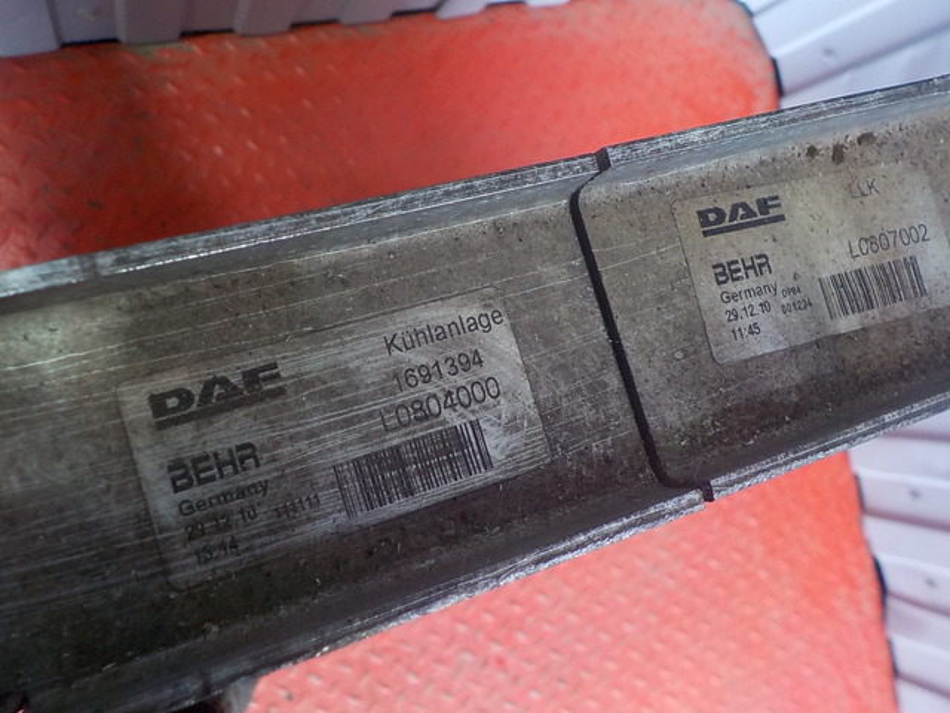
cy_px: 356
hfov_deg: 60.0
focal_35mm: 30
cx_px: 475
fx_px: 823
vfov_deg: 46.8
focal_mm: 4.1
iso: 200
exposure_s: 1/30
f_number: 3.3
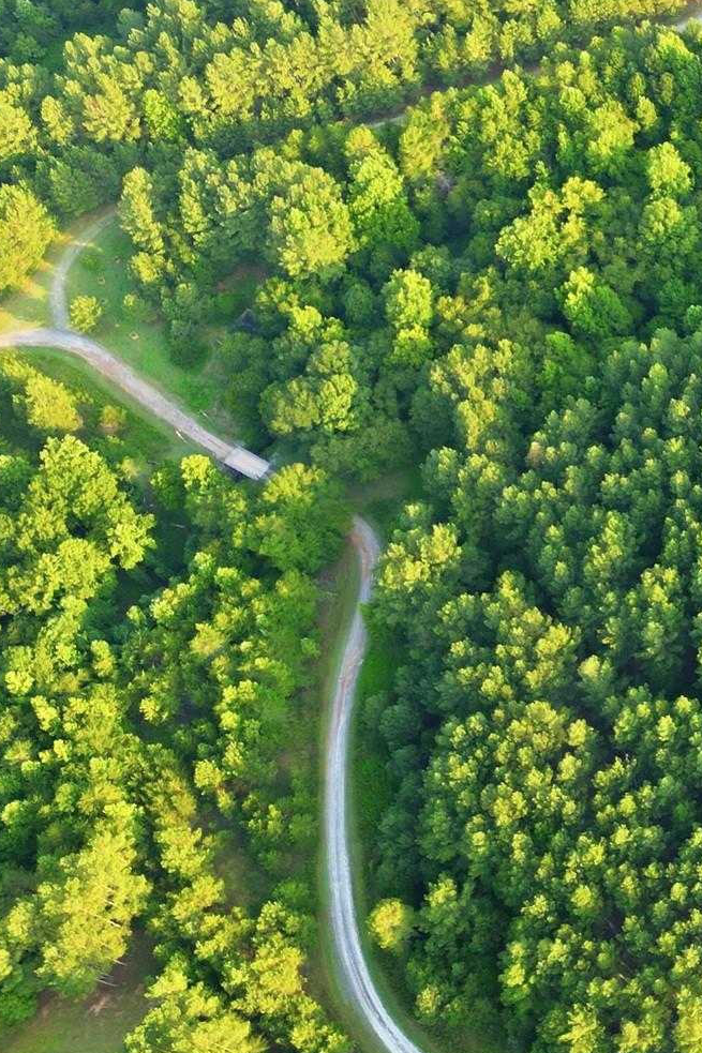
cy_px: 461
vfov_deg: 38.1
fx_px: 1521
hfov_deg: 21.7
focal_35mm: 52
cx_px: 1048
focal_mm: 6.7
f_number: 1.7
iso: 100
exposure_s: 1/160
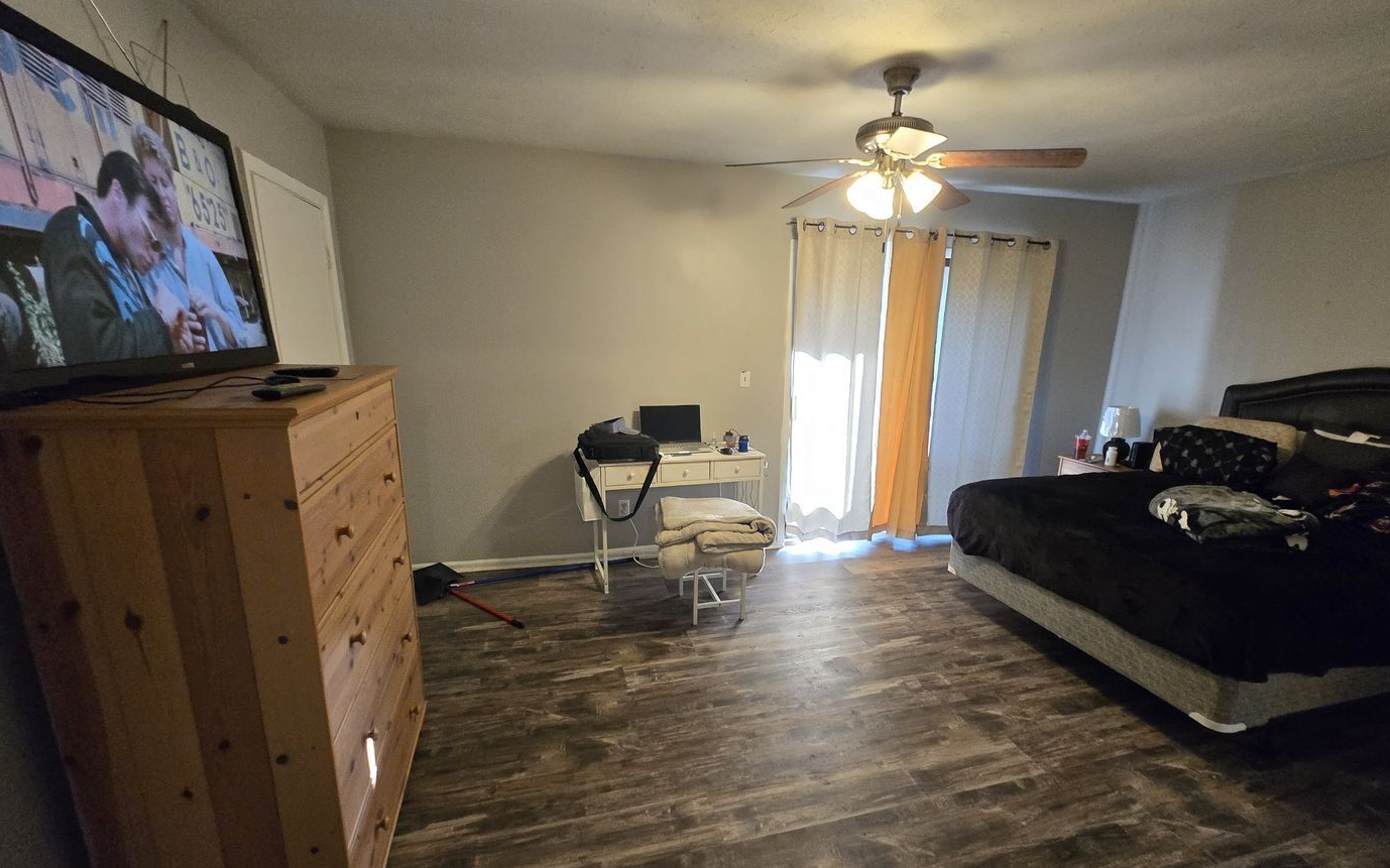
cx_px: 704
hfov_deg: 101.5
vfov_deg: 74.5
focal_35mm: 15
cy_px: 482
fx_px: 568
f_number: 2.2
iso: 500
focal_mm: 1.7
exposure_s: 1/60
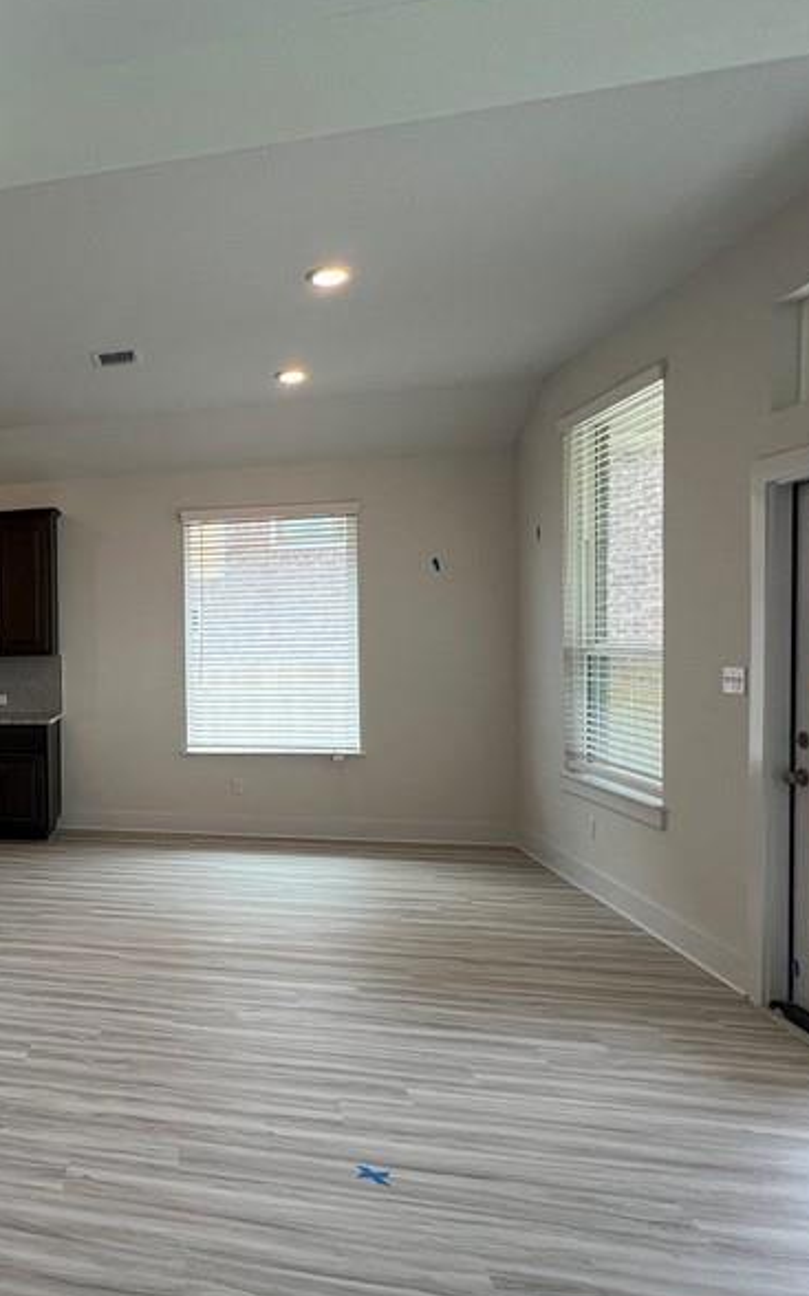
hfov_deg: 41.2
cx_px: -75
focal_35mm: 24
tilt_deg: -1.5
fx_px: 847
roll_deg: +0.7
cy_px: 655
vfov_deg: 74.8
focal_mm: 1.57
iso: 64
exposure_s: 1/120
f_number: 1.8
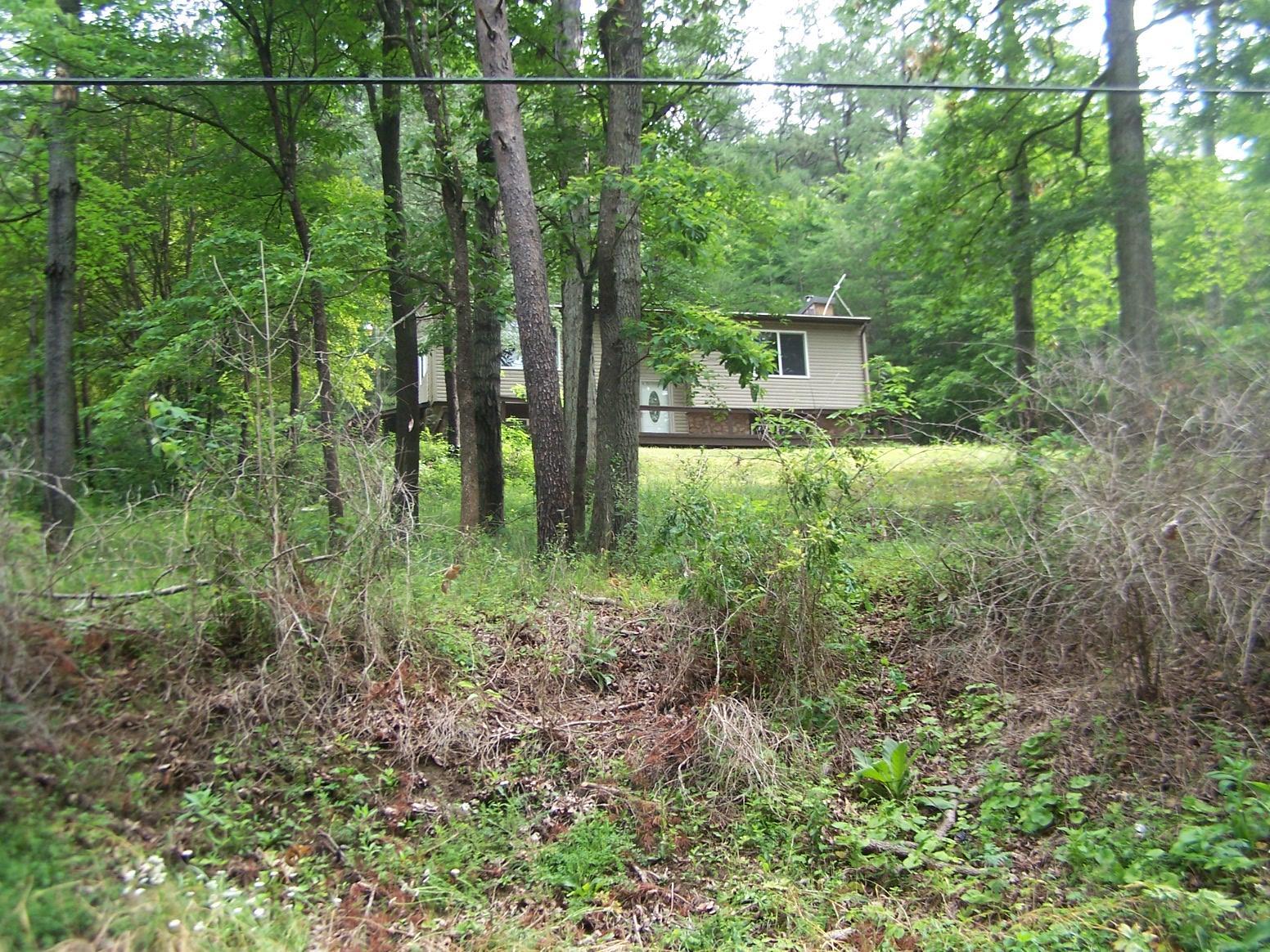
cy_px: 476
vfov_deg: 37.7
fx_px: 1394
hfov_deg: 49.0
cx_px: 635
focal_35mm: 38
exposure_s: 1/100
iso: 80
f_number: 2.8
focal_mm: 6.3
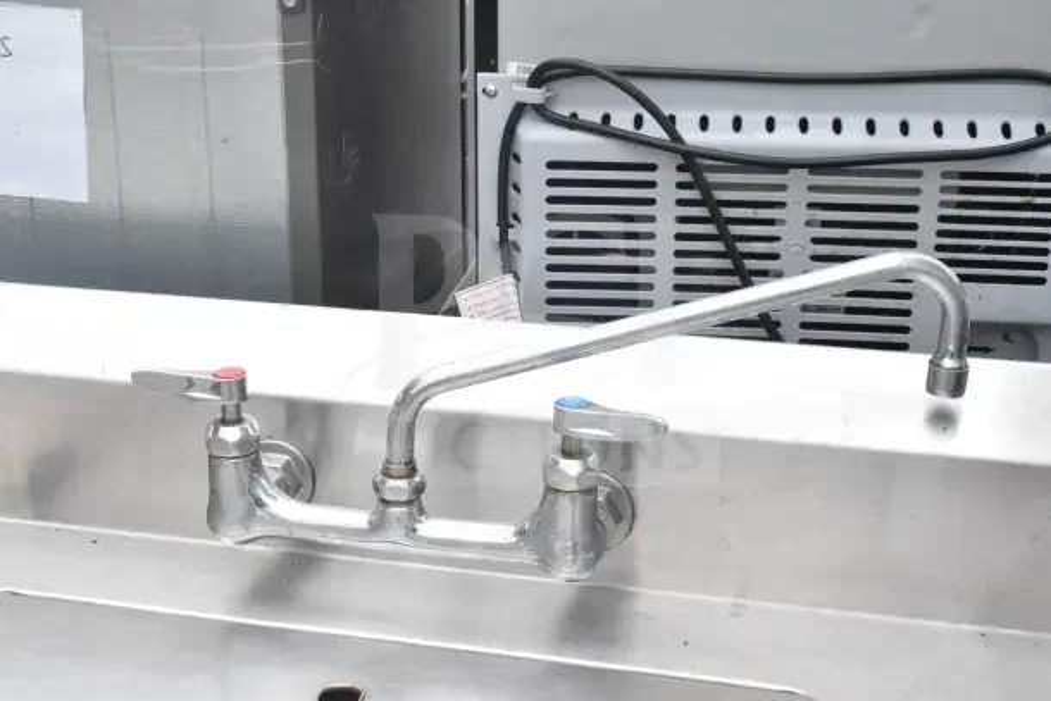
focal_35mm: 57
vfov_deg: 23.8
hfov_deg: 35.0
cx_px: 526
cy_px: 350
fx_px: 1664
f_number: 18
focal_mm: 38
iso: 6400
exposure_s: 1/1250
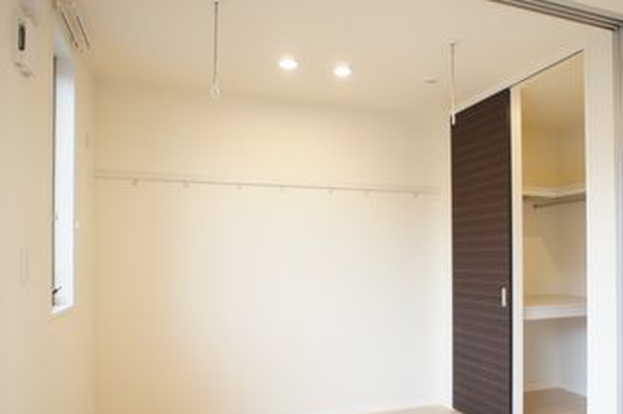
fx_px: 605
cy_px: 260
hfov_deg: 54.3
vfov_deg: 37.5
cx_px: 356
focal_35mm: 35
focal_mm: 16
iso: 200
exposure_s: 1/30
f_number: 2.8
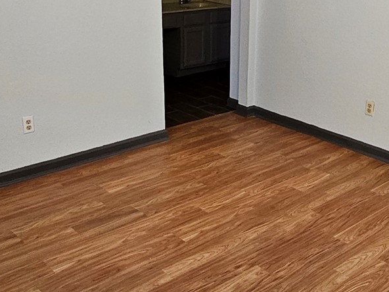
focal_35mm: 45
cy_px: 92
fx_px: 506
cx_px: 269
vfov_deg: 31.9
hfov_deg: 41.4
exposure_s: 1/60
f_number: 2.2
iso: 250
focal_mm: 2.2
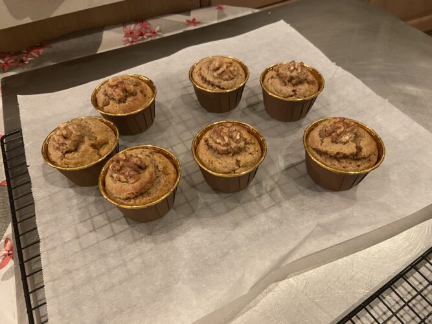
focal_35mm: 26
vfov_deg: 53.0
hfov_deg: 67.3
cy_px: 162
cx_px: 216
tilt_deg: -50.2
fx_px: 324
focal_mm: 4.25
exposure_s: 1/33
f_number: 1.8
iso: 400
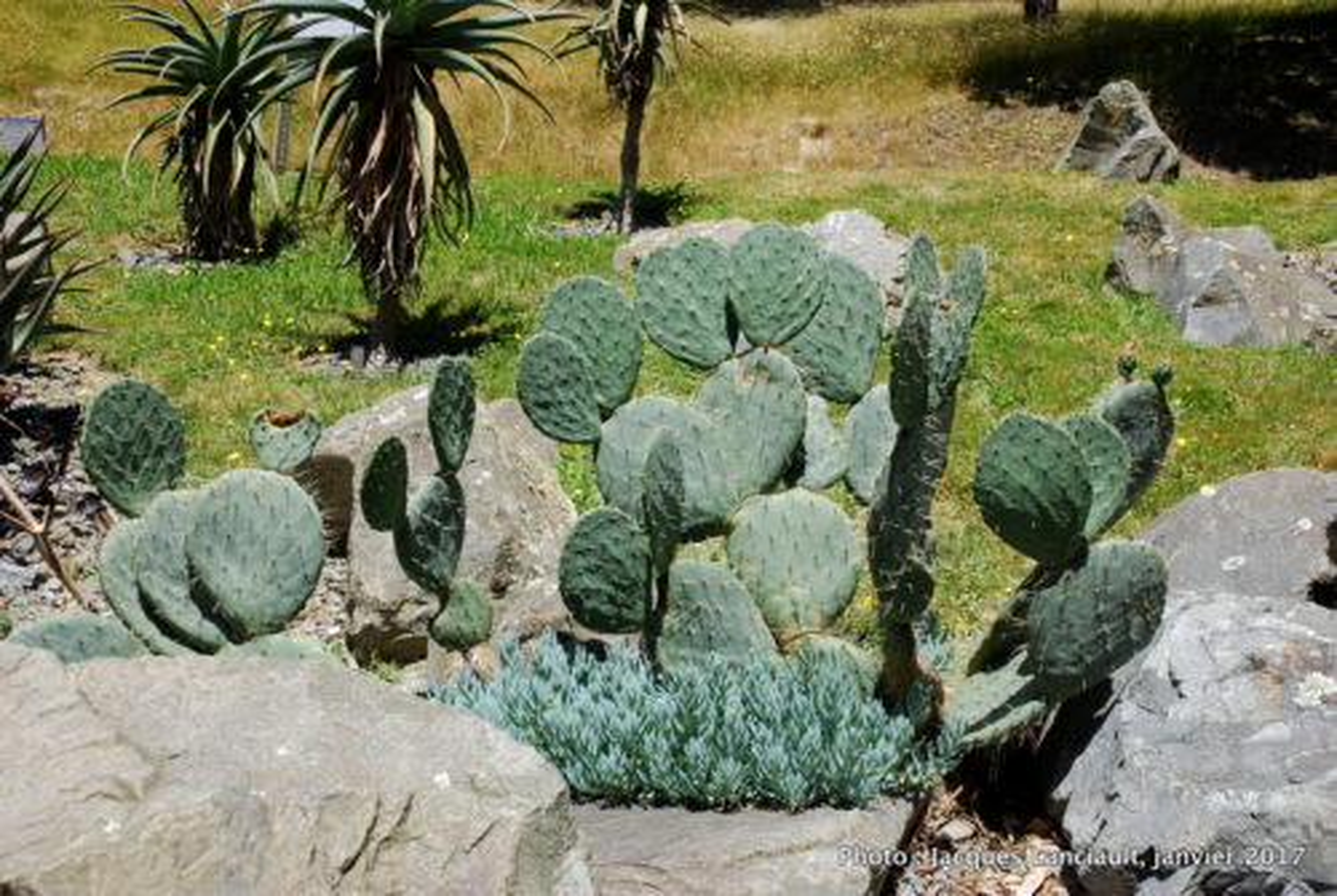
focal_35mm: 46
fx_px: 1729
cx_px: 668
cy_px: 448
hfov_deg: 42.3
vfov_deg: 29.0
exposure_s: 1/160
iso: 100
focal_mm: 31
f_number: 8
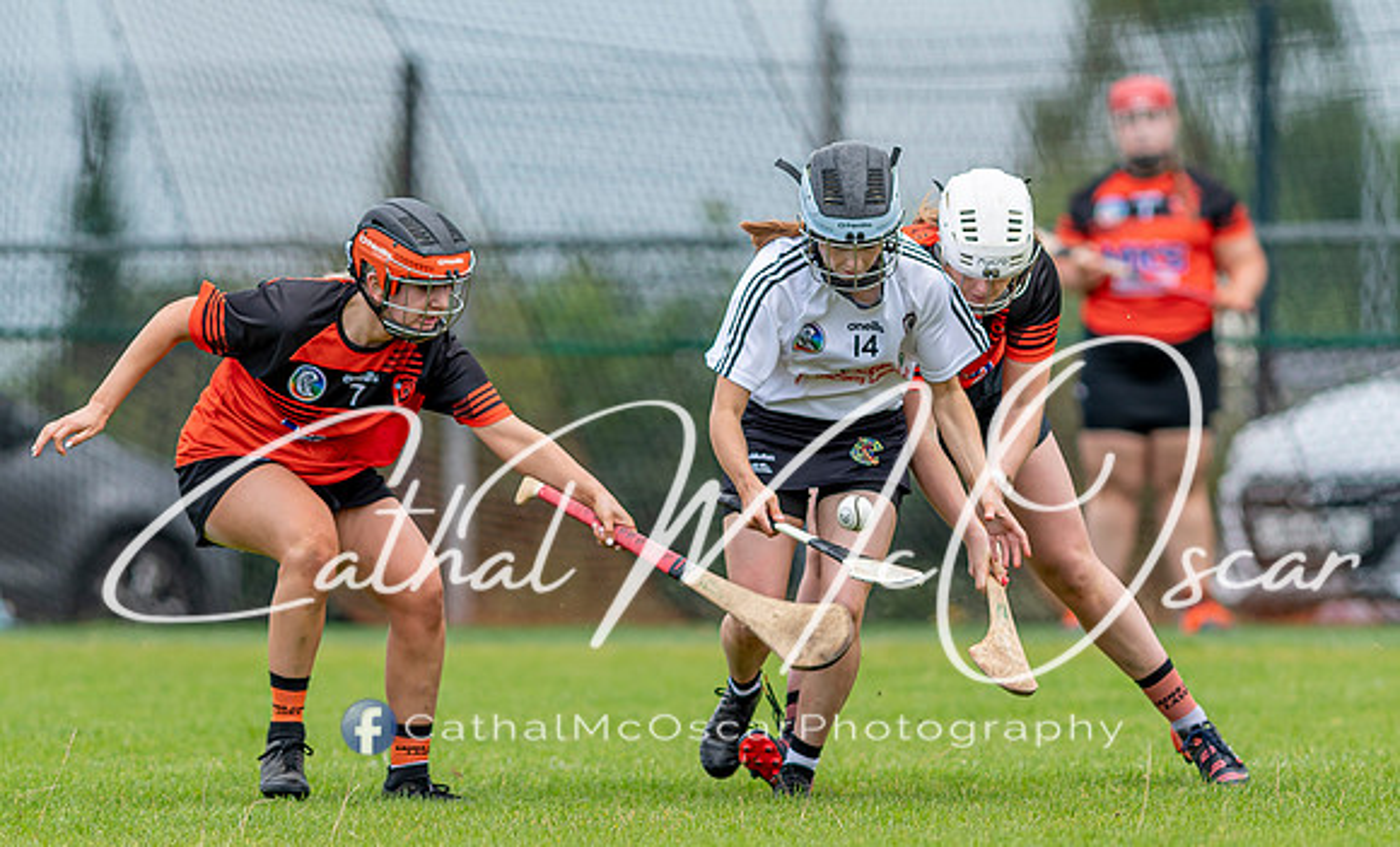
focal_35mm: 750
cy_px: 579
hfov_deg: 2.8
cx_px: 706
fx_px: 28374
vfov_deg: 1.7
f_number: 2.8
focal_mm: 300
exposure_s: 1/1000
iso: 100
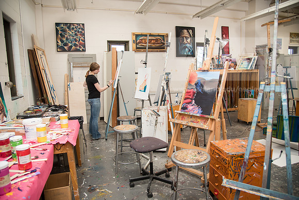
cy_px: 100
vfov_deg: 53.2
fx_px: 199
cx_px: 150
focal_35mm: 24
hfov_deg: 73.7
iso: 800
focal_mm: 24
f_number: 4
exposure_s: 1/125
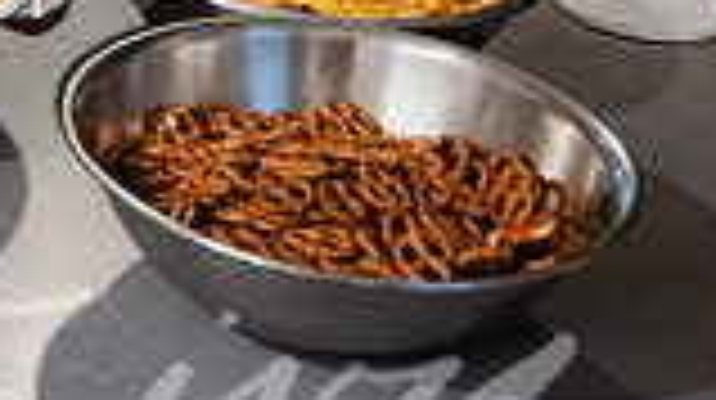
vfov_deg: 10.8
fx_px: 2067
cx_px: -446
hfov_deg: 17.2
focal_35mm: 109
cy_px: -106
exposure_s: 1/250
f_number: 2.8
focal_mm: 28.5
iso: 4500
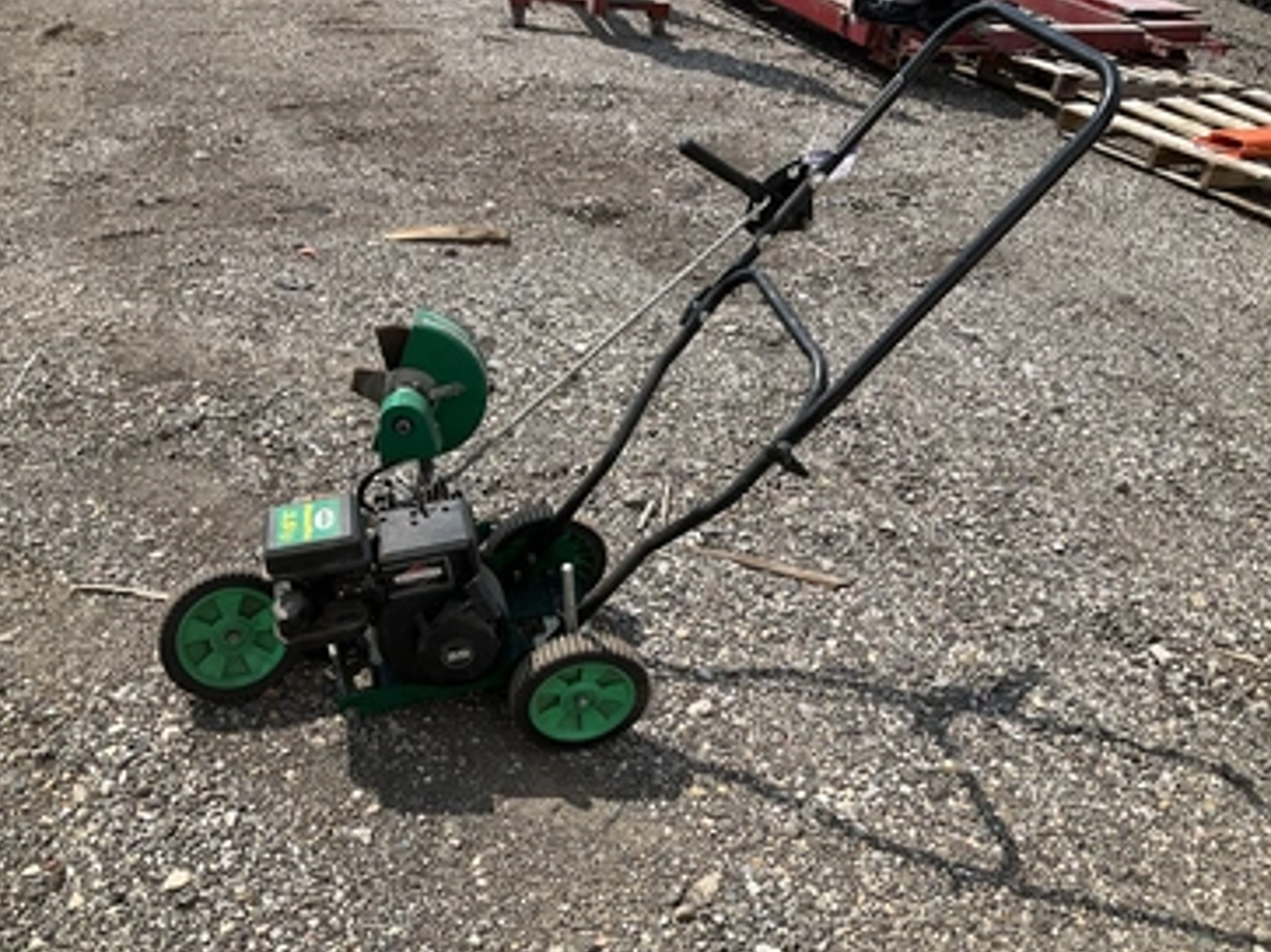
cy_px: 486
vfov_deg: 44.1
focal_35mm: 32
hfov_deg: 56.8
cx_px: 613
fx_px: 1175
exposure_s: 1/1848
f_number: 1.8
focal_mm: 3
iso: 25
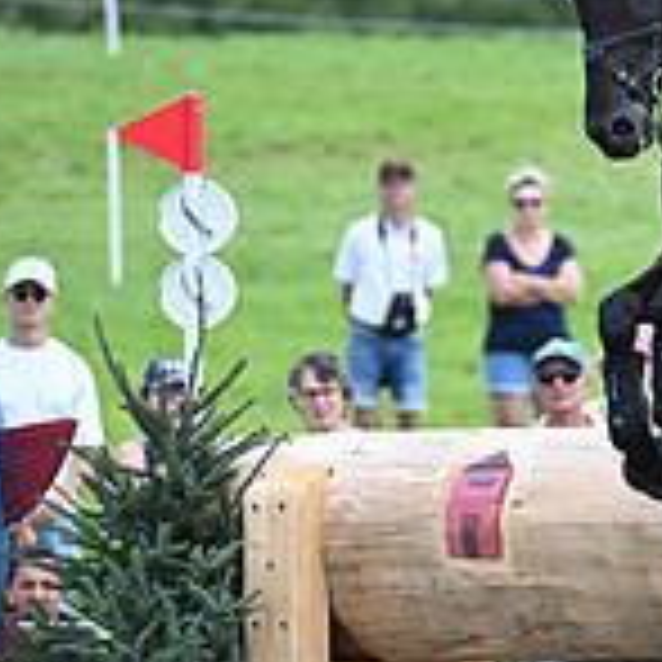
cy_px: 345
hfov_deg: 1.9
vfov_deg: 1.9
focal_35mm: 906
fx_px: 19603
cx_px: 1090
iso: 900
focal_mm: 270
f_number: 5
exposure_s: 1/1600
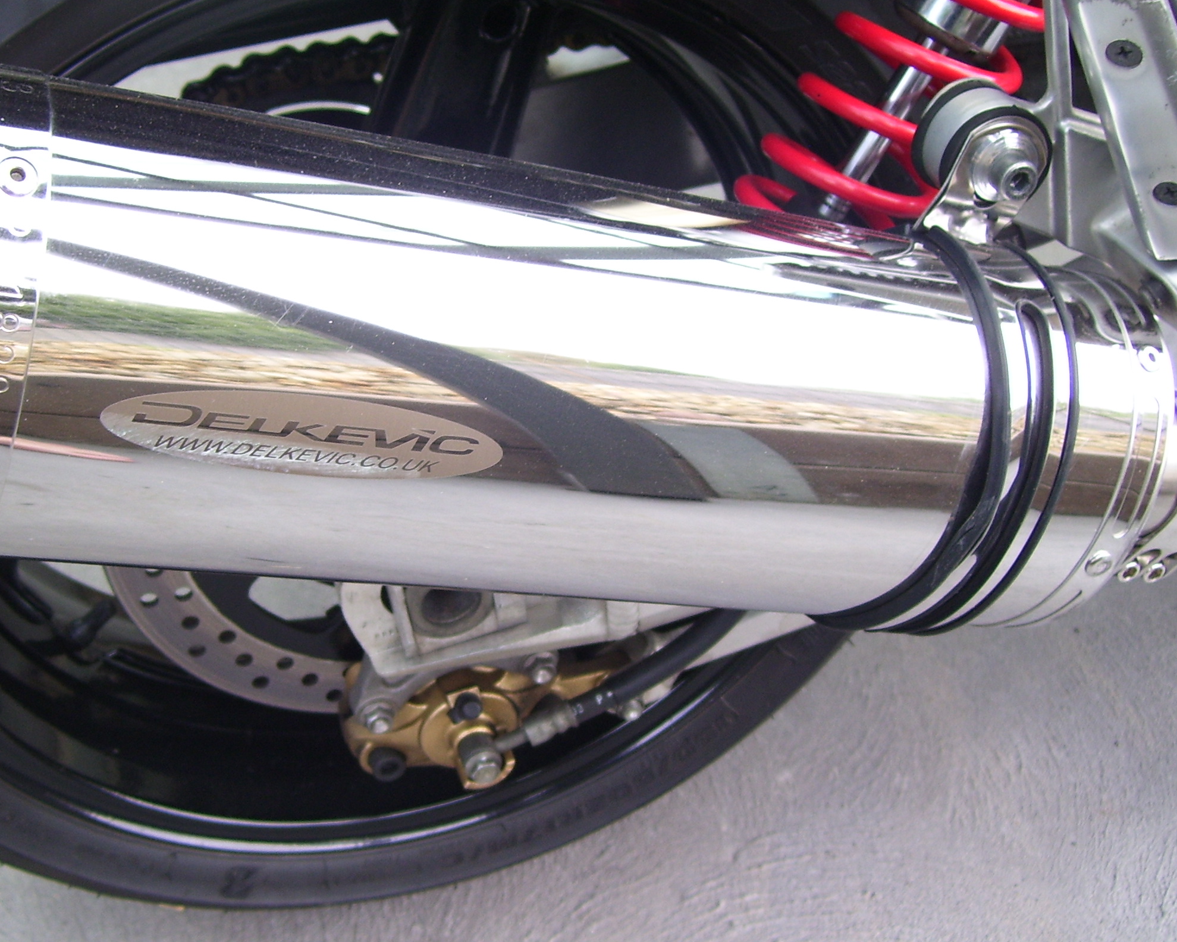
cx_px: 428
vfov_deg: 32.1
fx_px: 1638
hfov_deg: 39.2
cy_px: 448
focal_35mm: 47
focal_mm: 6
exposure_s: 1/180
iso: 80
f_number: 2.7
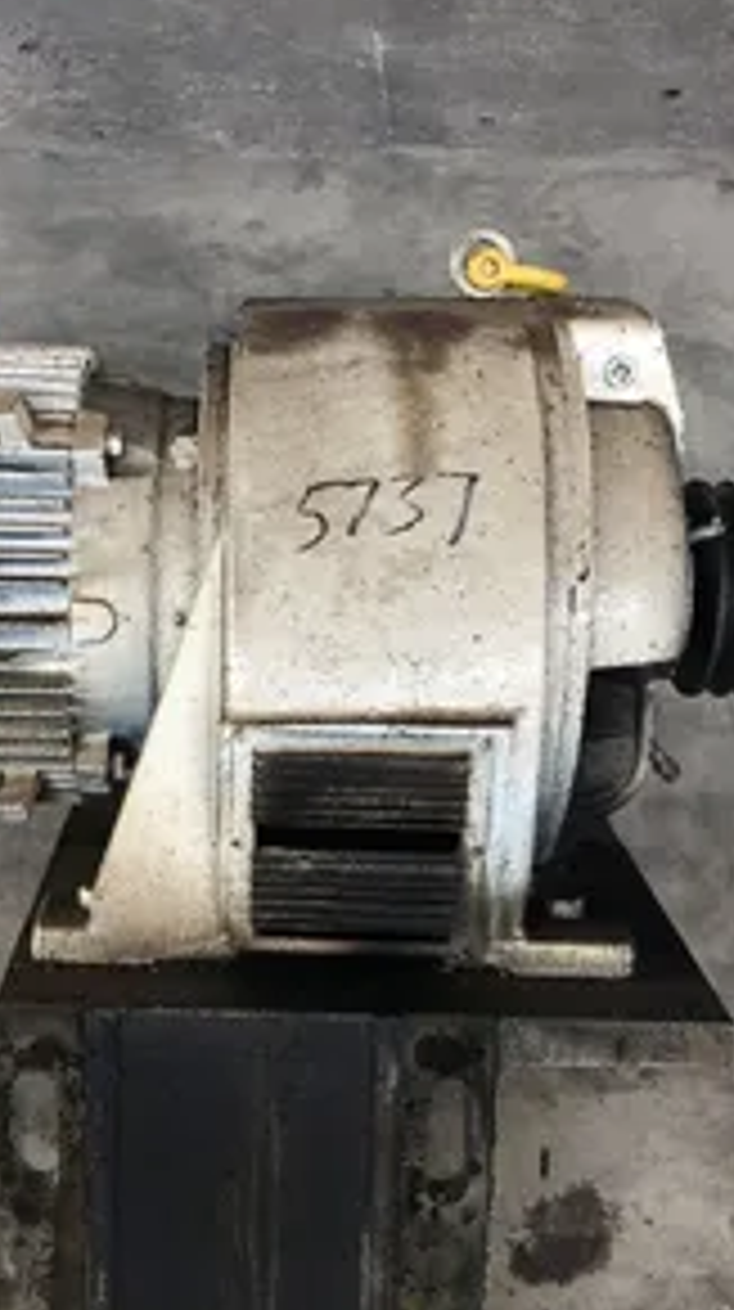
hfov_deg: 28.1
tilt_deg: -48.2
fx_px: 1458
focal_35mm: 42
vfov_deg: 48.4
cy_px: 639
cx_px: 252
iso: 25
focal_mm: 4
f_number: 1.8
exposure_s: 1/30
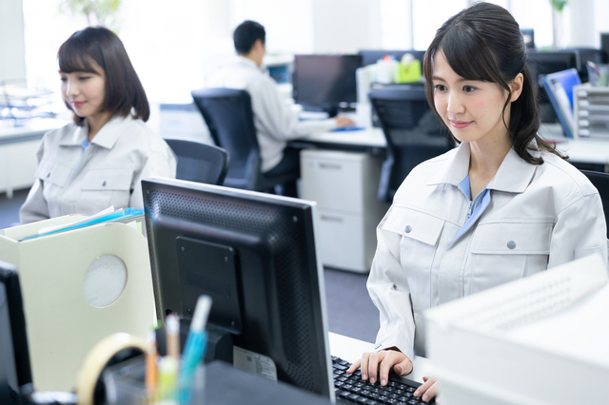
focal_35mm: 55
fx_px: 930
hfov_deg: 36.3
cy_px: 202
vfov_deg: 24.6
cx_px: 304
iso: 320
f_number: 2.8
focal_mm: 55
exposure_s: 1/100
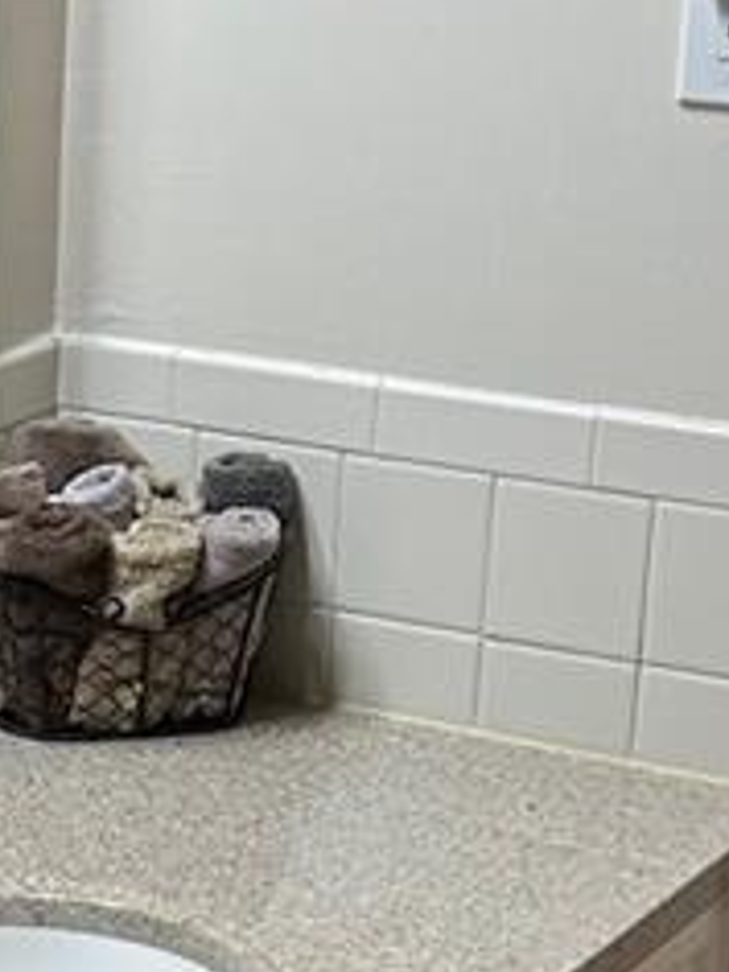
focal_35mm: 132
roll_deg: -3.1
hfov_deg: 11.0
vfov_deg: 14.7
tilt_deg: -20.8
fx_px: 3706
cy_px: 914
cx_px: -206
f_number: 1.5
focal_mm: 5.7
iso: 50
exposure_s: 1/120
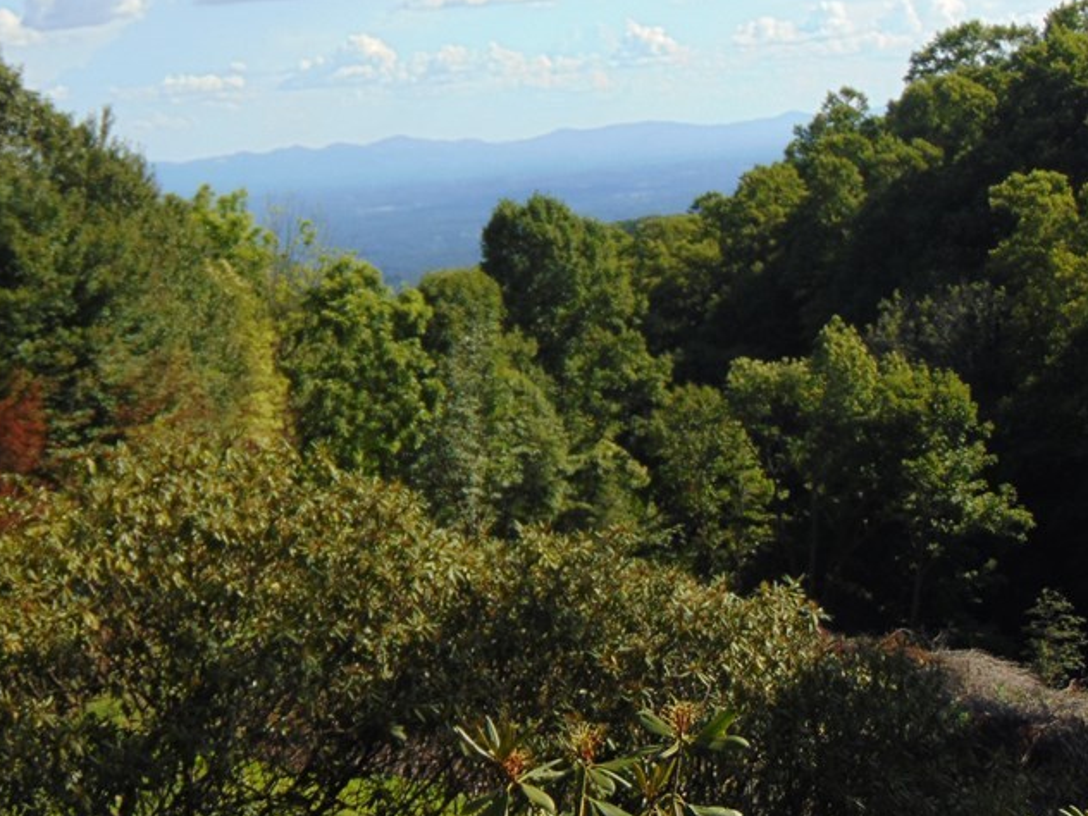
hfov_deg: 24.0
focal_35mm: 81
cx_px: 358
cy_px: 272
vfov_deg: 18.2
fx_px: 2546
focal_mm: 9
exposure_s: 1/800
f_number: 3.5
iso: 80
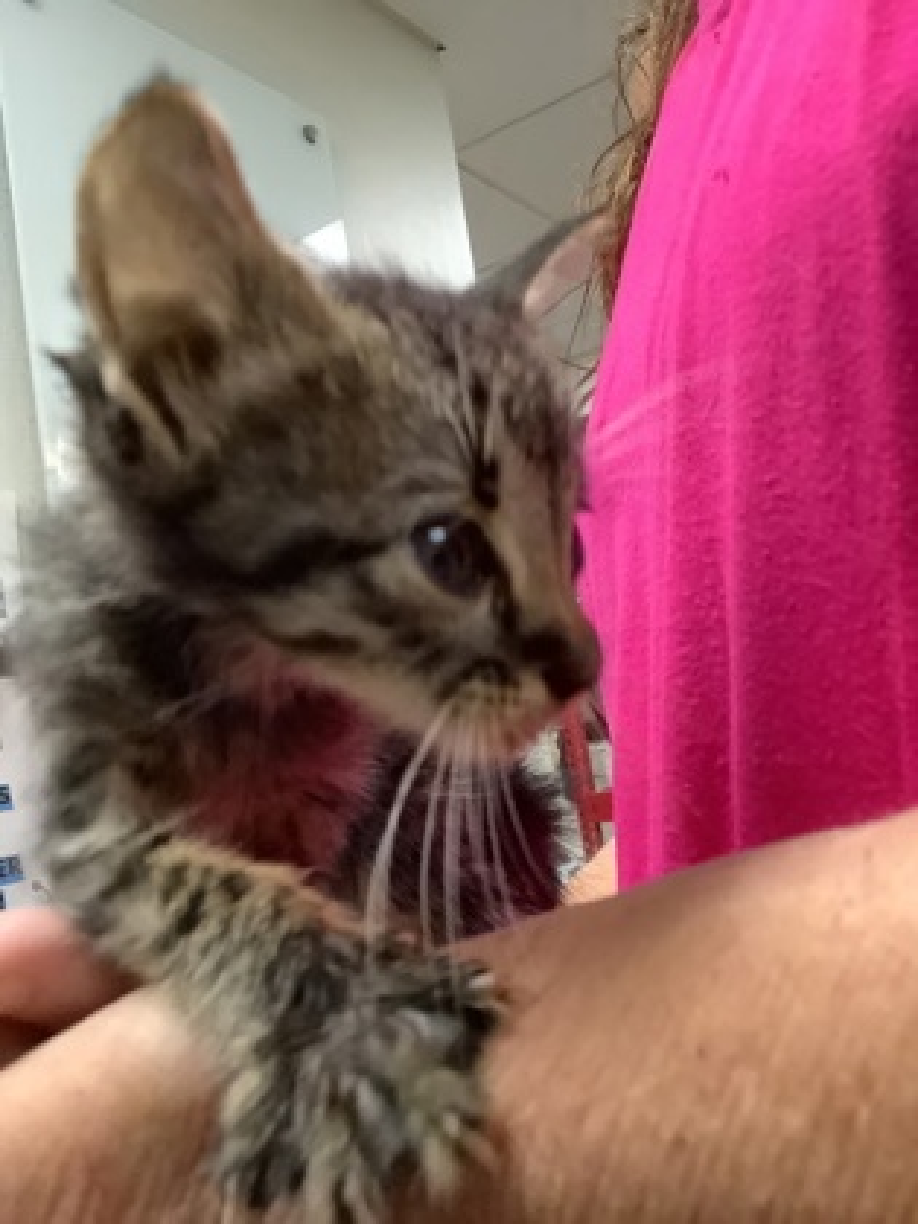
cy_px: 612
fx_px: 1096
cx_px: 459
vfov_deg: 58.4
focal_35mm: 31
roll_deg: +8.5
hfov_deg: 45.4
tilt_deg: +5.0
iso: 320
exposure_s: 1/50
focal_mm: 3.3
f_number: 2.4
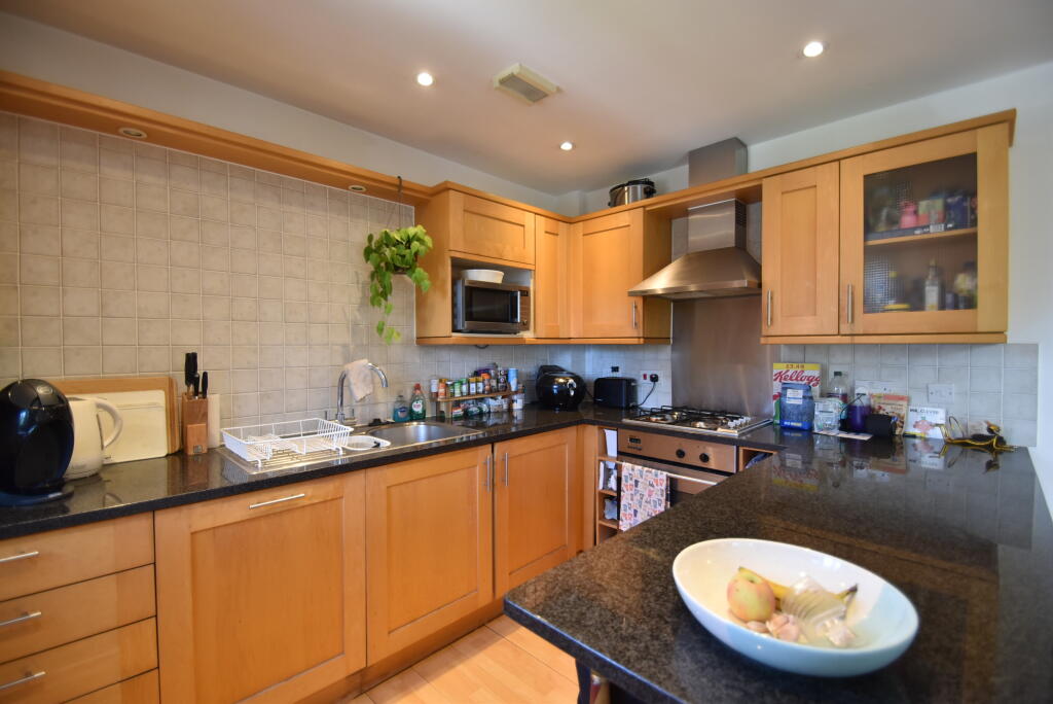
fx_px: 439
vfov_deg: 77.4
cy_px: 352
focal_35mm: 15
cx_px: 526
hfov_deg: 100.4
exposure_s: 1/60
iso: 500
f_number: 4
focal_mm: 10
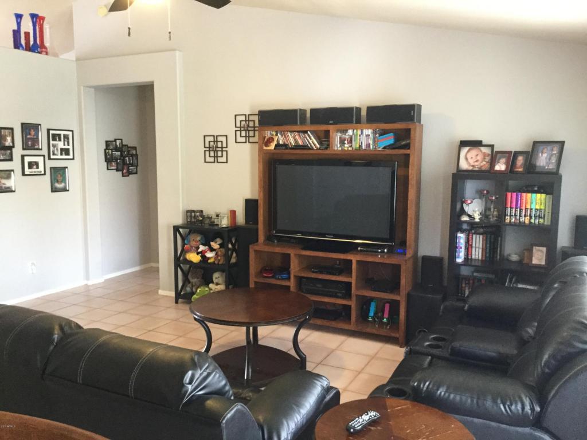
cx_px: 294
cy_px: 220
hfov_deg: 58.4
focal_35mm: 31
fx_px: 526
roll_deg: -1.0
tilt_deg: -7.3
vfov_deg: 45.4
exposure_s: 1/20
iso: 200
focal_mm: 3.3
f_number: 2.4
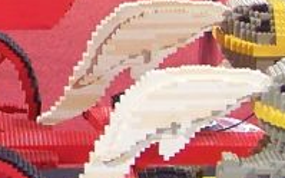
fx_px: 1692
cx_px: -178
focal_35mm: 218
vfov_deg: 6.0
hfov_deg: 9.3
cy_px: -53
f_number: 2.8
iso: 80
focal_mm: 6.7
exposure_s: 1/2
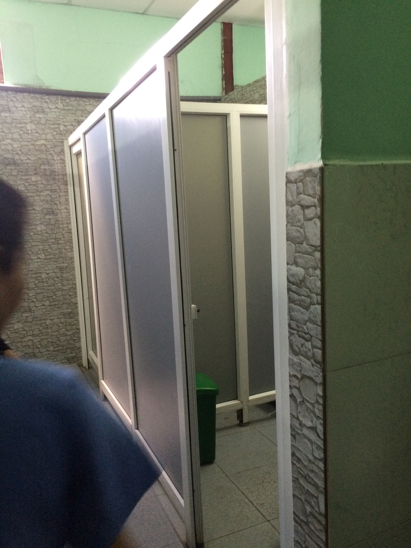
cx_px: 206
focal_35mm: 29
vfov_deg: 61.7
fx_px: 459
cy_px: 274
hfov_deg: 48.2
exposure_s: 1/33
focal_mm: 4.15
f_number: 2.2
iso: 250
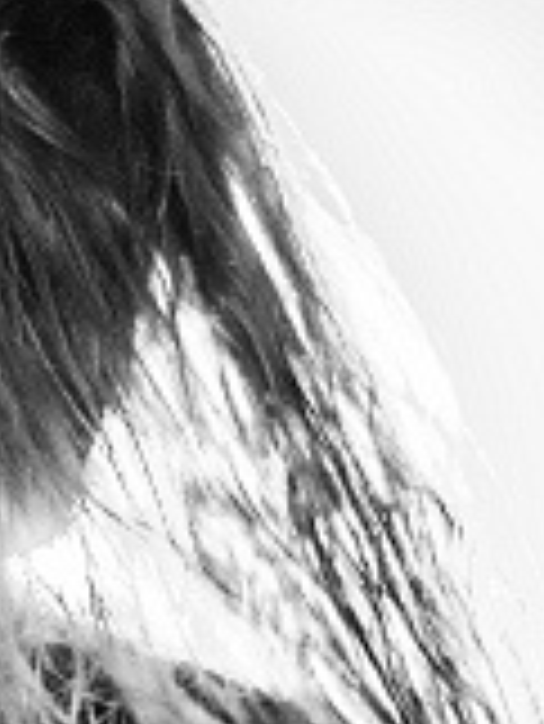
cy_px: 609
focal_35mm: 215
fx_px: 4499
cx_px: -18
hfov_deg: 6.9
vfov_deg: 9.2
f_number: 1.4
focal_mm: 50
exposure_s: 1/80
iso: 1600
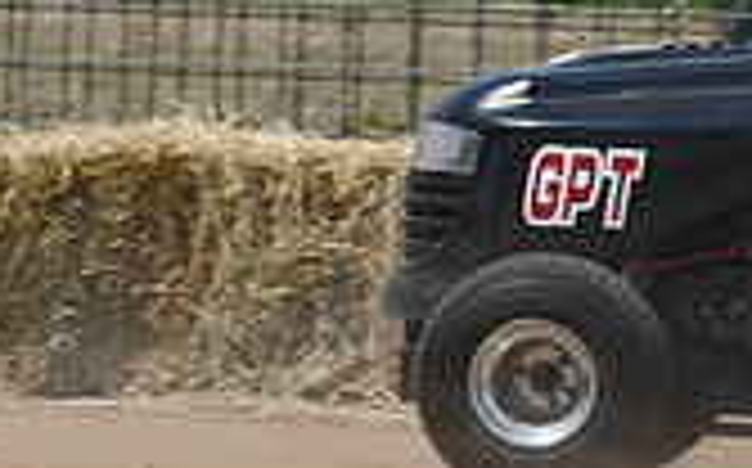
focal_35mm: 928
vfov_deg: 1.4
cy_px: 2
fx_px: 19000
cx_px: -450
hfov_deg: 2.3
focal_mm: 175
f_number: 8
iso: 100
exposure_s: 1/500
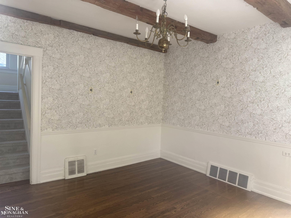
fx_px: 202
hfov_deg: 71.6
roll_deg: -2.2
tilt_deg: -1.2
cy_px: 109
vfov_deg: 56.8
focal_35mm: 24
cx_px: 146
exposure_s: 1/121
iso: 125
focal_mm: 6.76
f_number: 1.78
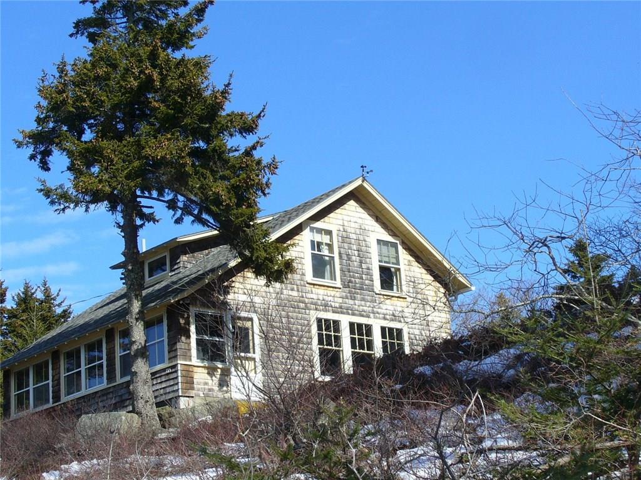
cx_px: 320
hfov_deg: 29.0
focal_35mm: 67
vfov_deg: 21.9
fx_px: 1241
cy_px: 240
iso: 80
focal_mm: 8.9
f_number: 6.2
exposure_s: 1/250
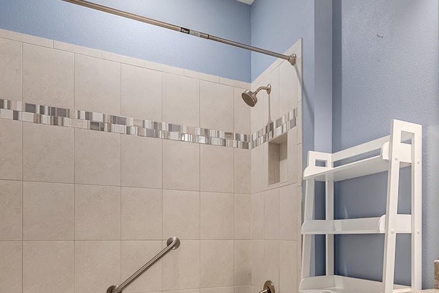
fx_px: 354
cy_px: 231
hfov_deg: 60.7
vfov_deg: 43.1
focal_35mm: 29
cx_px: 320
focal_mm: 14
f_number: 4.5
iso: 500
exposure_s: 1/800
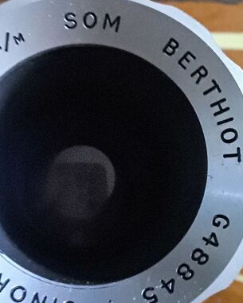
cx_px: 76
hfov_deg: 36.0
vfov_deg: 44.8
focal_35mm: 41
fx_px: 368
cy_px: 151
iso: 400
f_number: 2.4
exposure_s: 1/20
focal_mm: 2.13
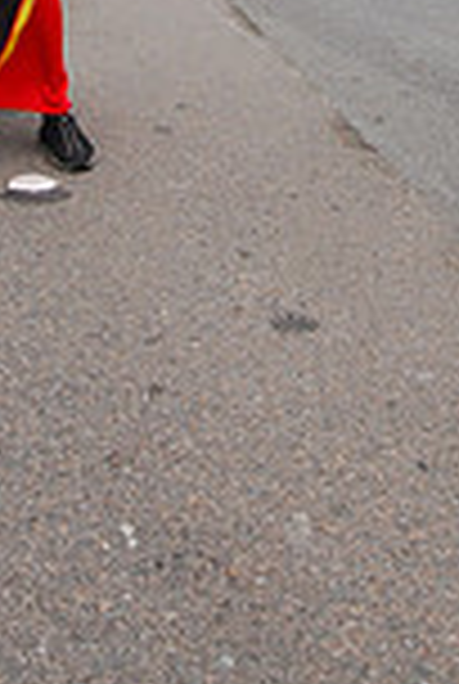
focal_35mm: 63
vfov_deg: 24.5
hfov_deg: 21.2
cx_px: 40
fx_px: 1198
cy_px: -351
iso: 250
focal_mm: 11
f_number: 11
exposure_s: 1/180
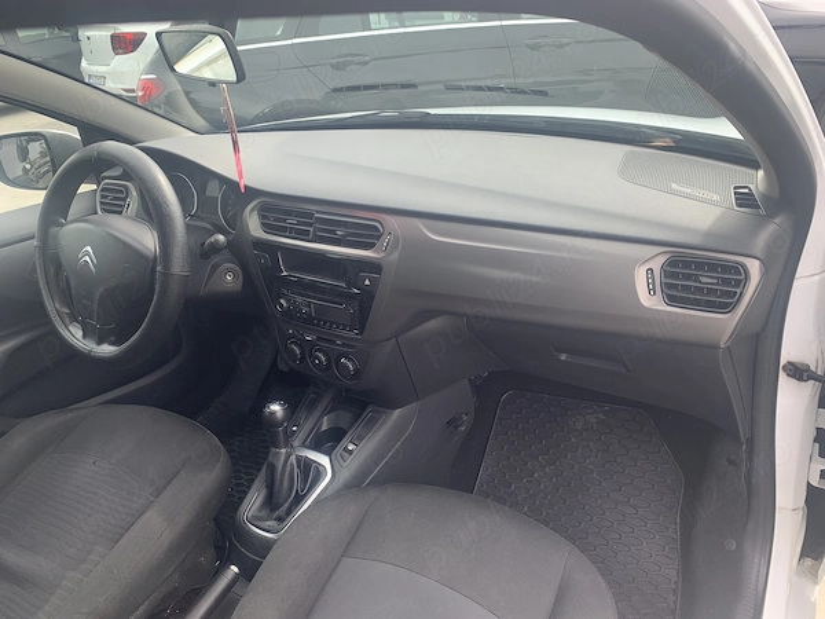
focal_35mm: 26
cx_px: 412
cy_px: 310
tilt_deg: -29.6
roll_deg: +6.5
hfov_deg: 67.3
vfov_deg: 53.1
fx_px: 620
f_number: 1.8
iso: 25
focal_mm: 4.25
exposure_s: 1/212
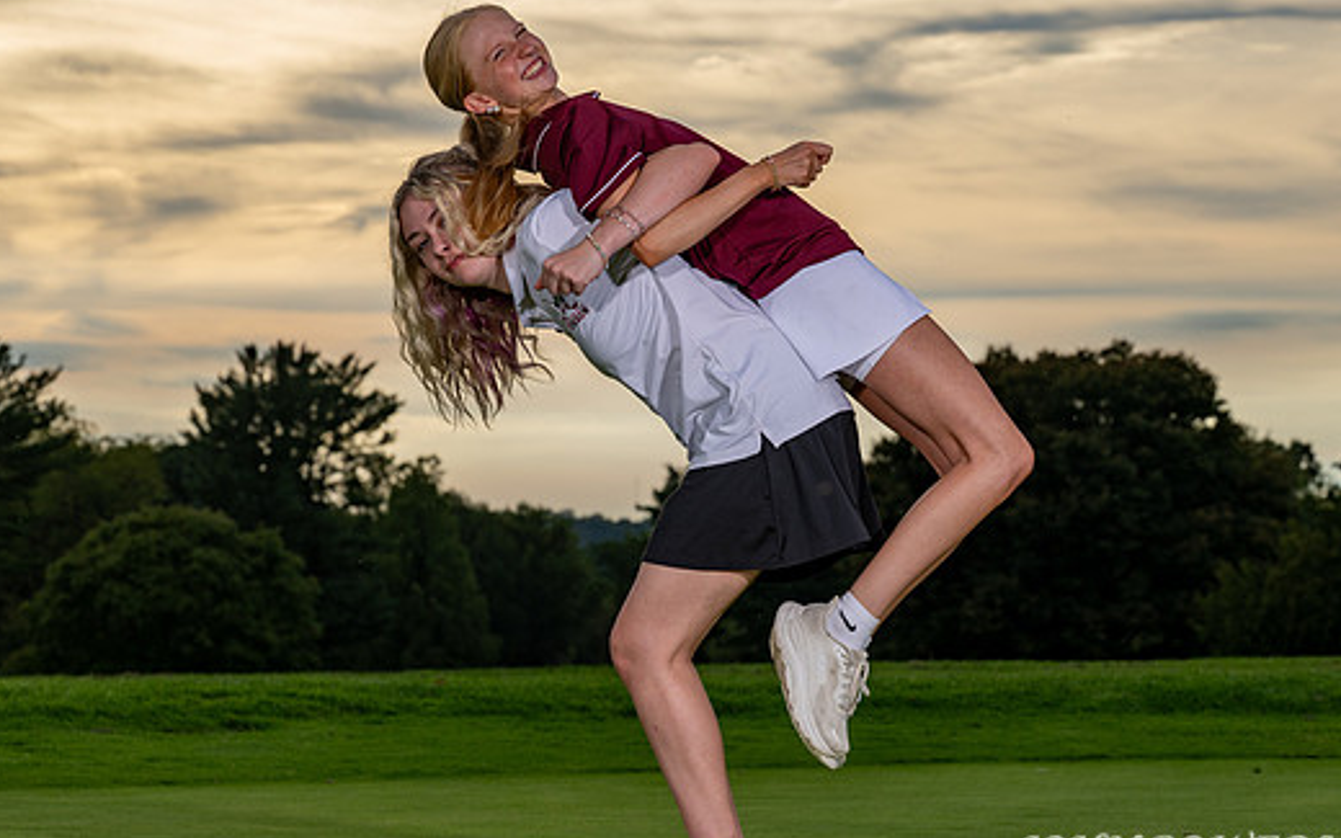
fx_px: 4459
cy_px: 422
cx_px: 545
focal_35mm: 122
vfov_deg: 10.7
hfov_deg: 17.1
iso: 80
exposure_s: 1/400
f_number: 6.3
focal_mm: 70
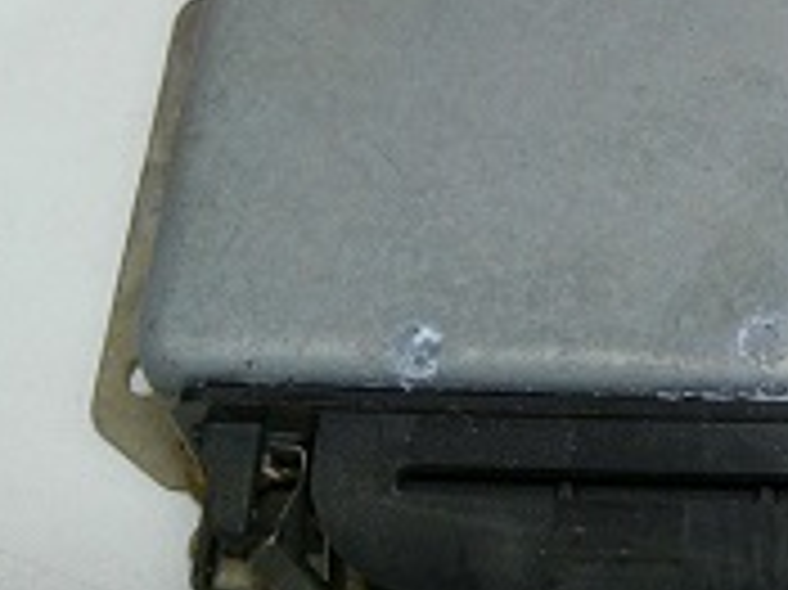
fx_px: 2002
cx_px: 802
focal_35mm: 88
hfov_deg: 21.4
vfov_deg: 16.6
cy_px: 122
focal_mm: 8.3
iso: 160
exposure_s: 1/30
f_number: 2.8
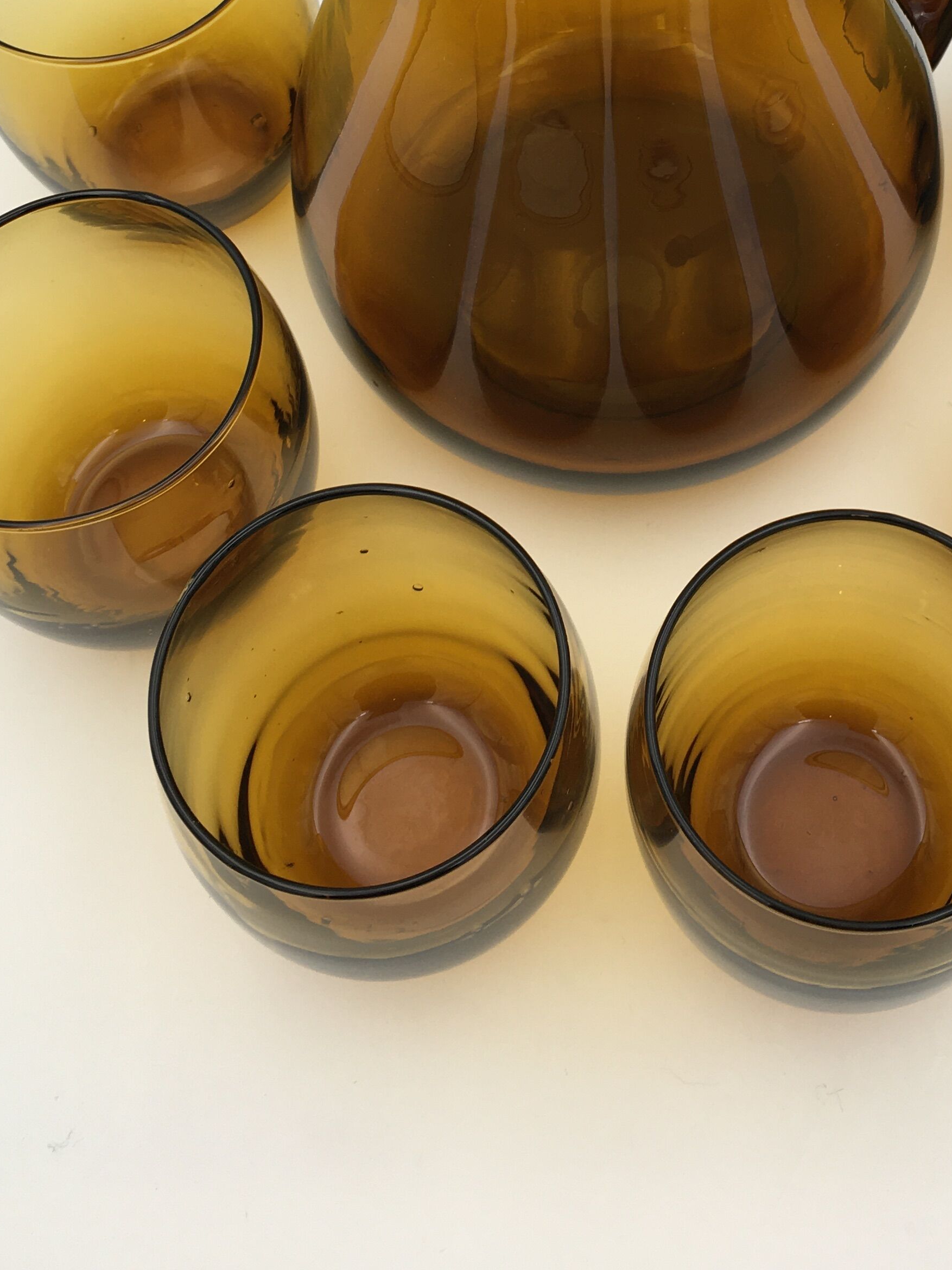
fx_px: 1834
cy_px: 185
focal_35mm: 50
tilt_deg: -56.6
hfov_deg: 28.9
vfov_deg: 36.4
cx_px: 651
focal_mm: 4.15
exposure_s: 1/103
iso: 25
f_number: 2.2
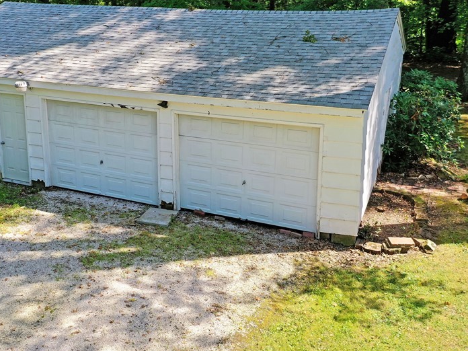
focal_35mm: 42
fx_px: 568
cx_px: 177
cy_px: 126
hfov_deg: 44.4
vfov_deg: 34.1
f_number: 4.5
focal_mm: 10.26
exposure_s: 1/200
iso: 100
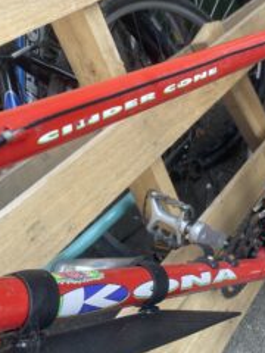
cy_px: 159
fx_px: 398
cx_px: 175
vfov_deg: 47.8
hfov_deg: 36.5
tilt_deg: -38.4
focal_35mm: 39
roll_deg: +7.0
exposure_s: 1/164
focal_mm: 4.2
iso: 32
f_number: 1.6
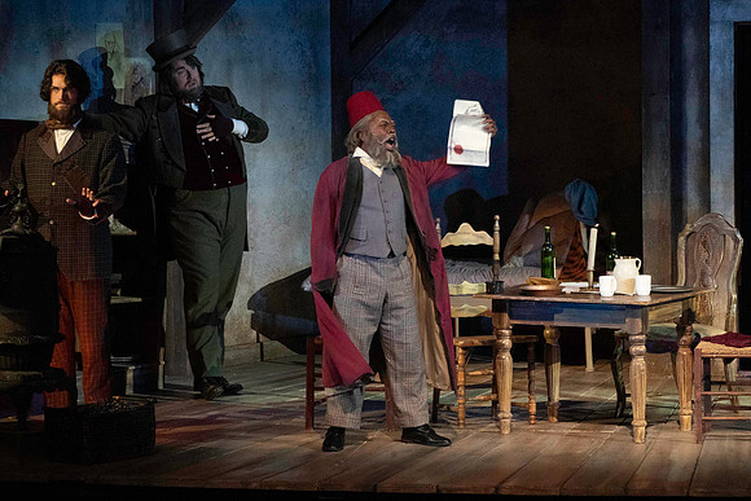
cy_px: 250
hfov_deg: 6.5
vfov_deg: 4.3
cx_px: 376
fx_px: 6635
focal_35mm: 318
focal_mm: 318
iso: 16000
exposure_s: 1/320
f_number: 13
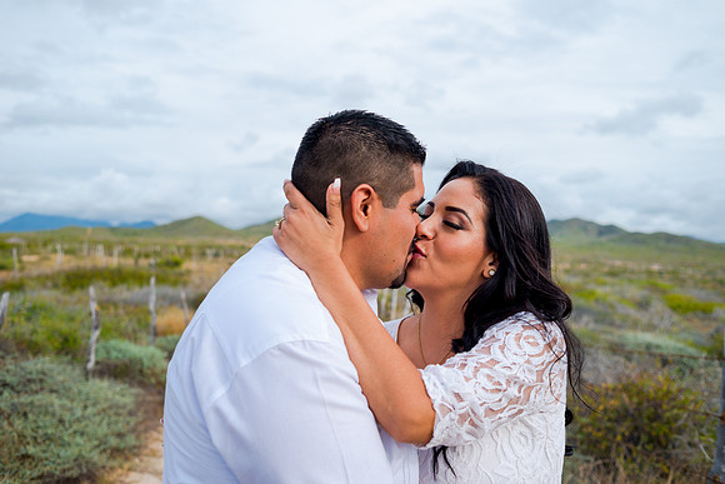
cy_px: 242
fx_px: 705
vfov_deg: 37.9
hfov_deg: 54.4
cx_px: 362
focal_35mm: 35
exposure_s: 1/500
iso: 50
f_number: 4
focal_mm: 35
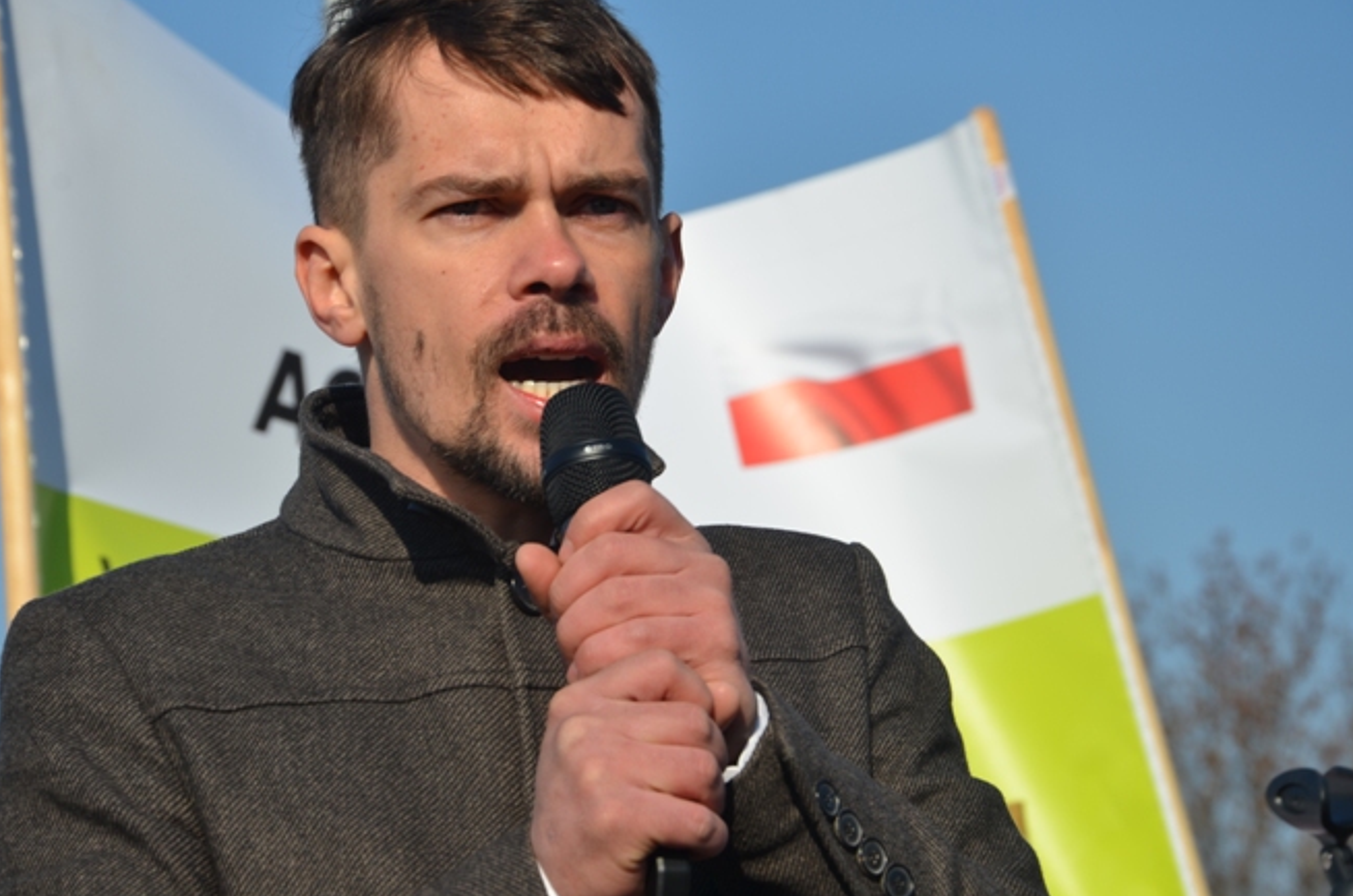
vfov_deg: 8.2
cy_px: 440
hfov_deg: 12.3
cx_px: 672
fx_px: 6283
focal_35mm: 168
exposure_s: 1/320
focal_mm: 105
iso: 100
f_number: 9
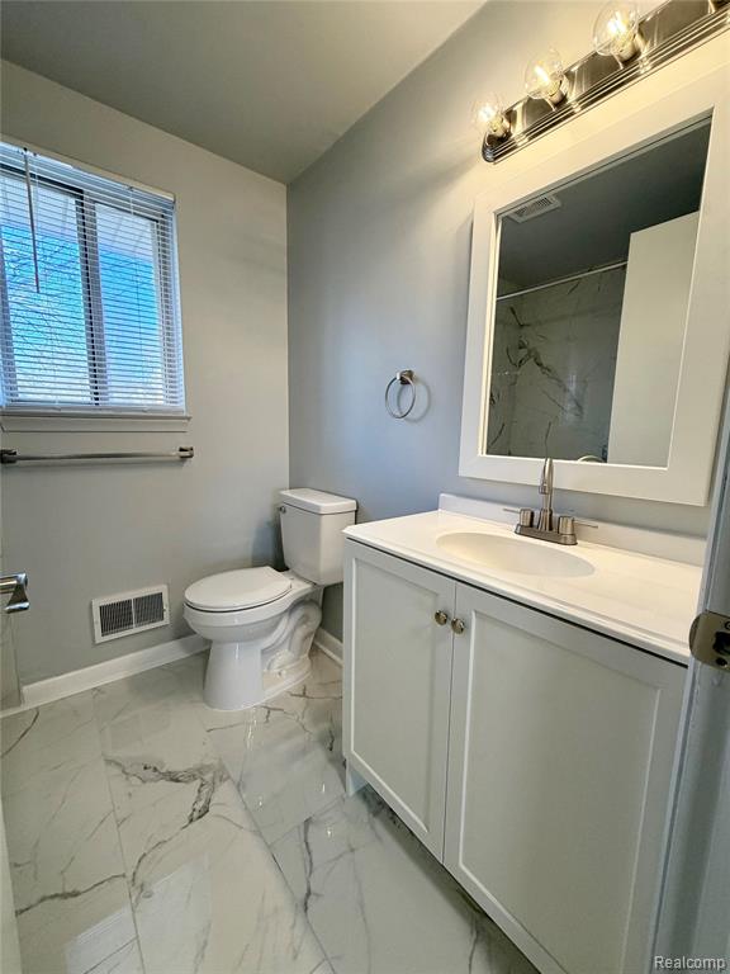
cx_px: 365
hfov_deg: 85.7
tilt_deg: -8.0
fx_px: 394
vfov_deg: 102.1
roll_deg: -0.8
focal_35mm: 14
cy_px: 487
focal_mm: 2.22
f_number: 2.2
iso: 160
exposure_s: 1/120
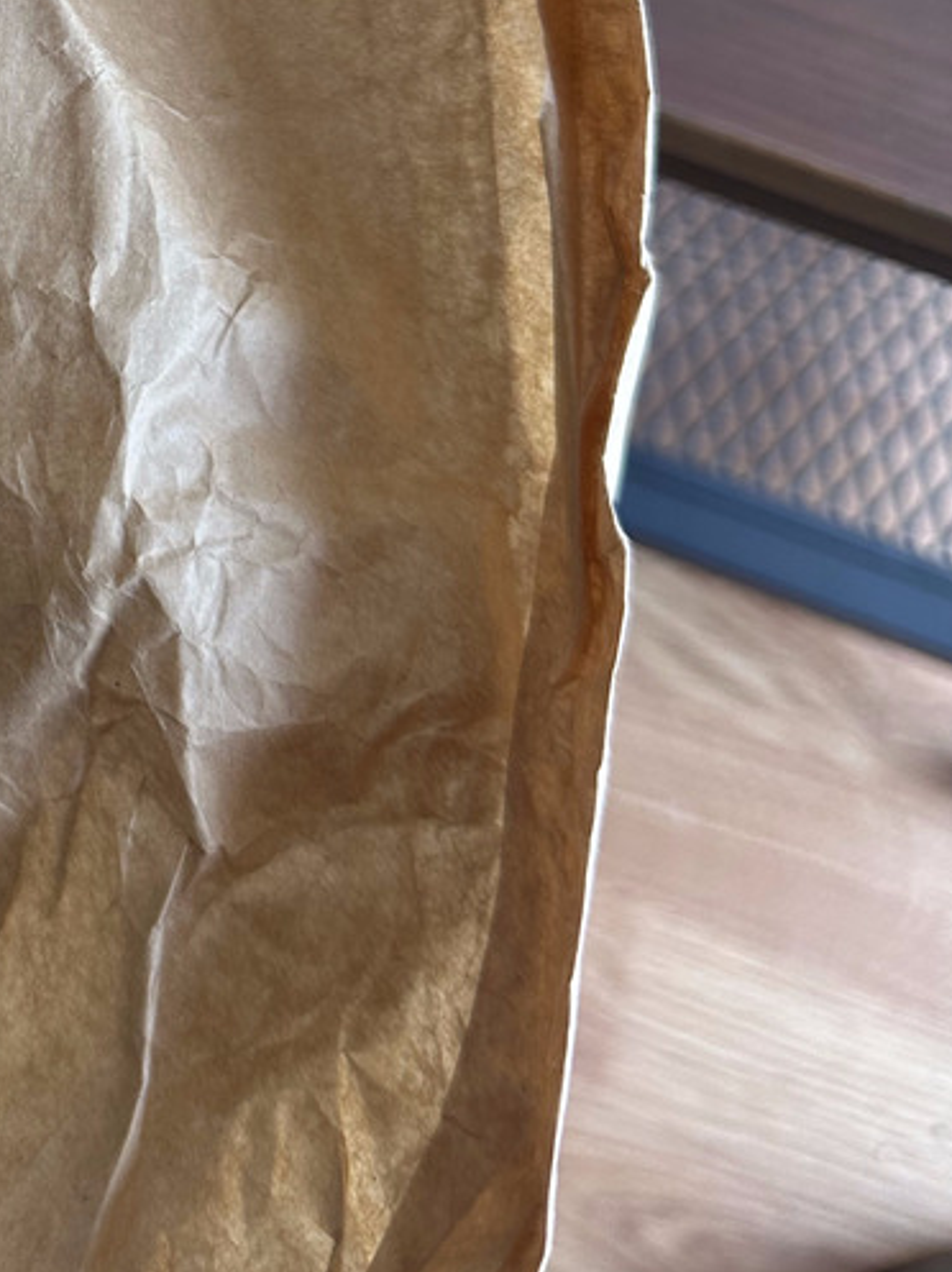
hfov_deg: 23.1
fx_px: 2130
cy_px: 33
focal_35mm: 58
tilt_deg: -71.0
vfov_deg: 31.1
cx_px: -192
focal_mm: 6.86
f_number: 1.78
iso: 80
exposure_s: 1/121
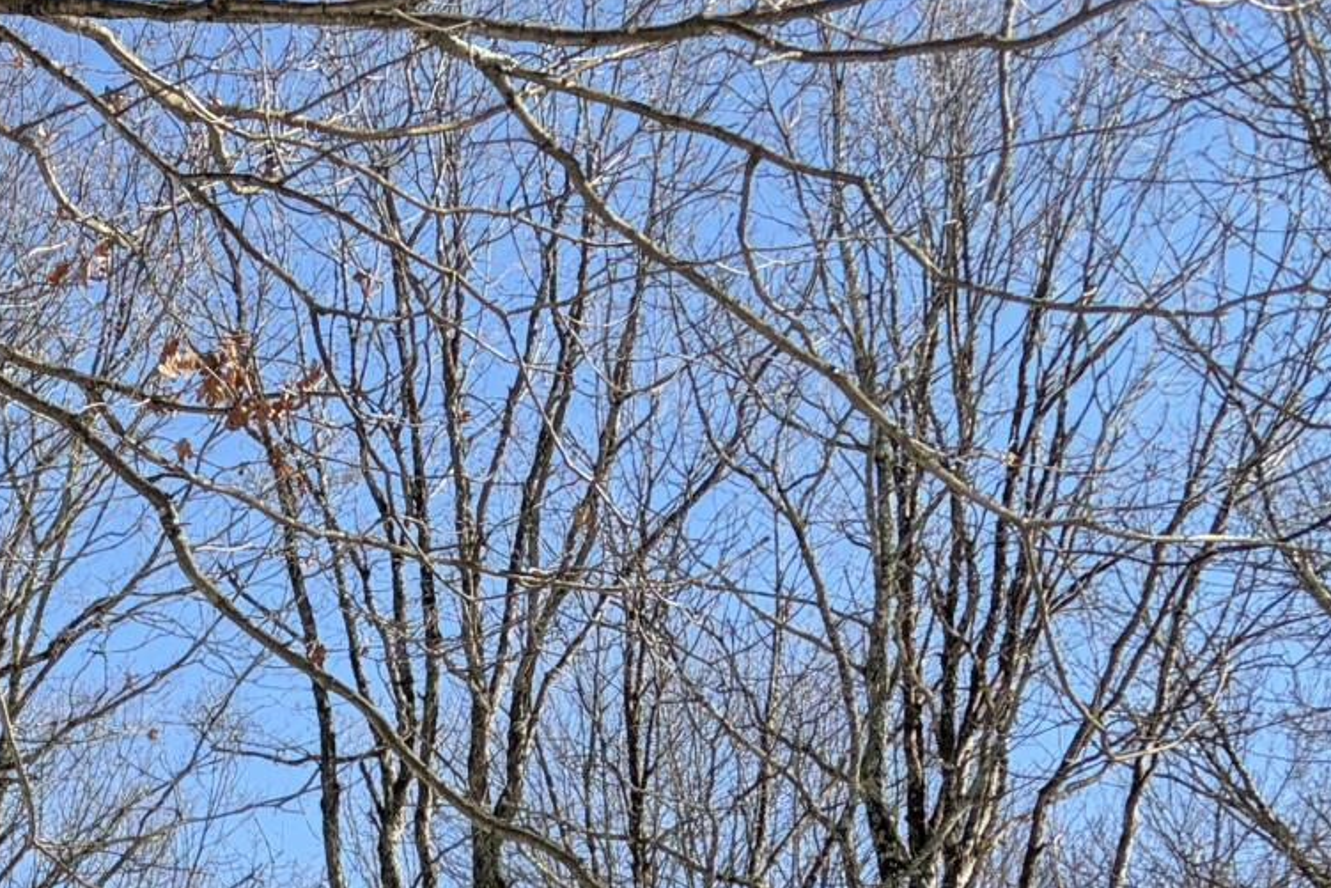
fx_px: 3994
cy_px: 1666
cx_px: -764
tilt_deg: +5.5
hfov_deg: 16.9
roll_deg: +0.5
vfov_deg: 11.6
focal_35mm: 108
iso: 50
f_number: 1.6
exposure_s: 1/2639
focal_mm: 5.96
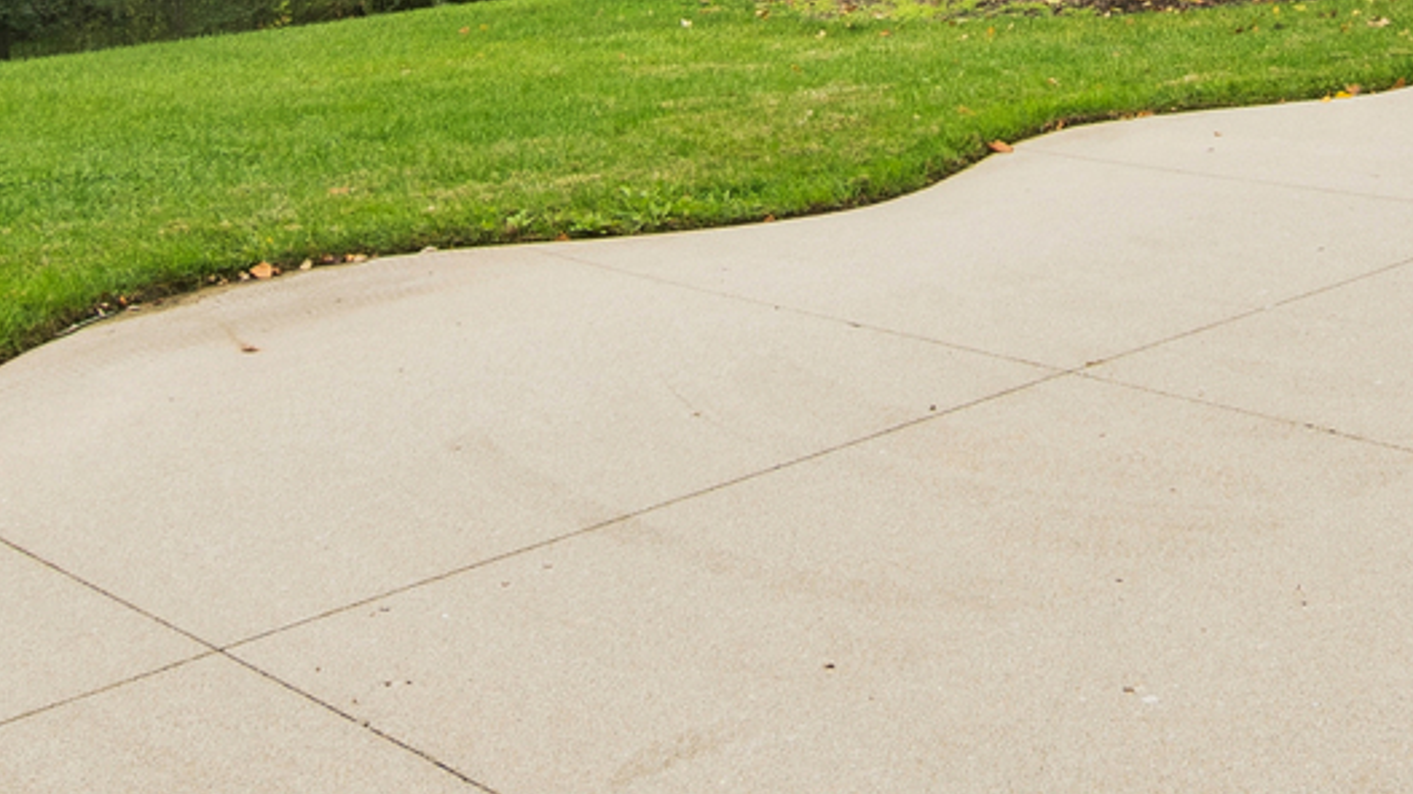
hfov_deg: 34.8
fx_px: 2172
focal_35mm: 58
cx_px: 1153
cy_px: -319
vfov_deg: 18.8
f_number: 8
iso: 200
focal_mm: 12
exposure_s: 1/50
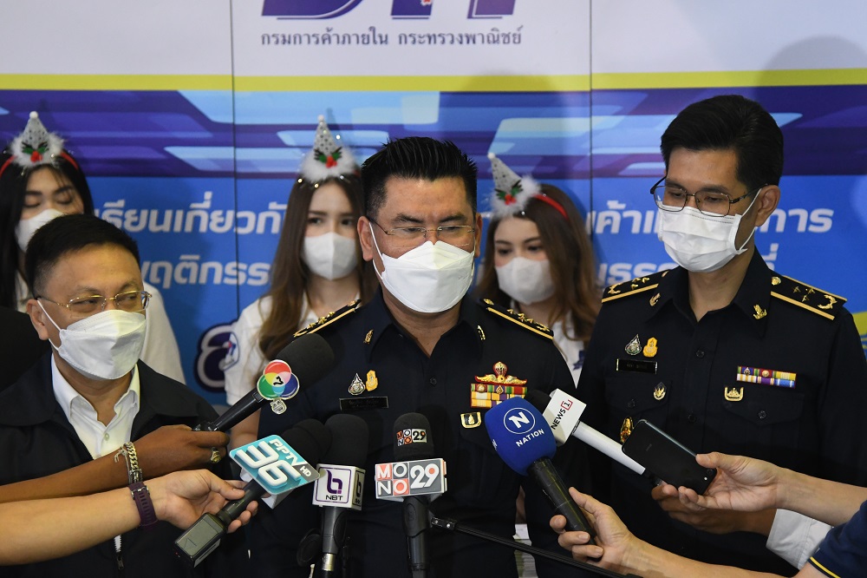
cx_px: 434
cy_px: 289
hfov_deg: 17.5
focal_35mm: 117
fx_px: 2817
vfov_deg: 11.7
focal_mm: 78
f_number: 4
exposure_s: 1/160
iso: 3200
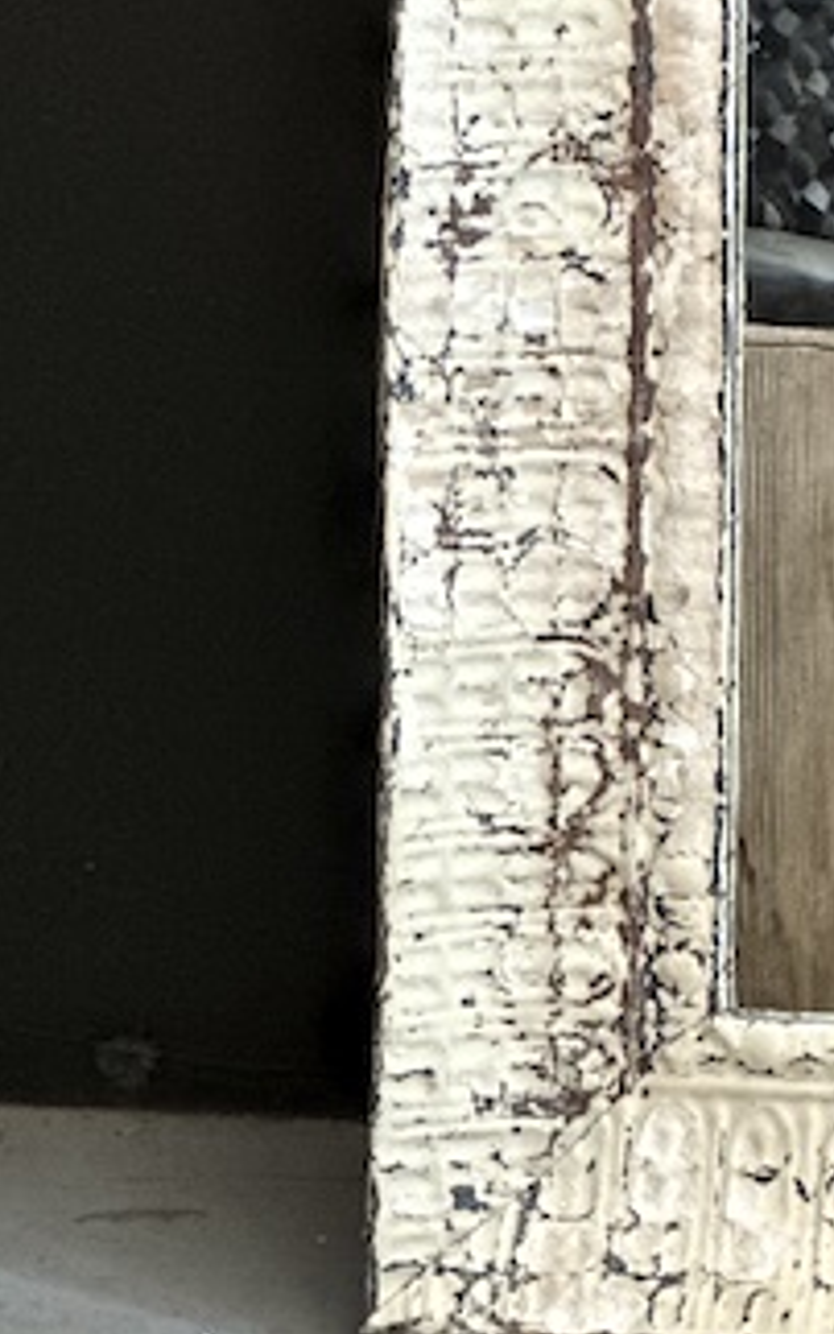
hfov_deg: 6.4
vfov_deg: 10.3
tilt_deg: -14.8
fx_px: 7343
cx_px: 1234
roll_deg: +0.2
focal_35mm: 202
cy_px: 153
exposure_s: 1/35
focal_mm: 9
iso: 400
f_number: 2.8
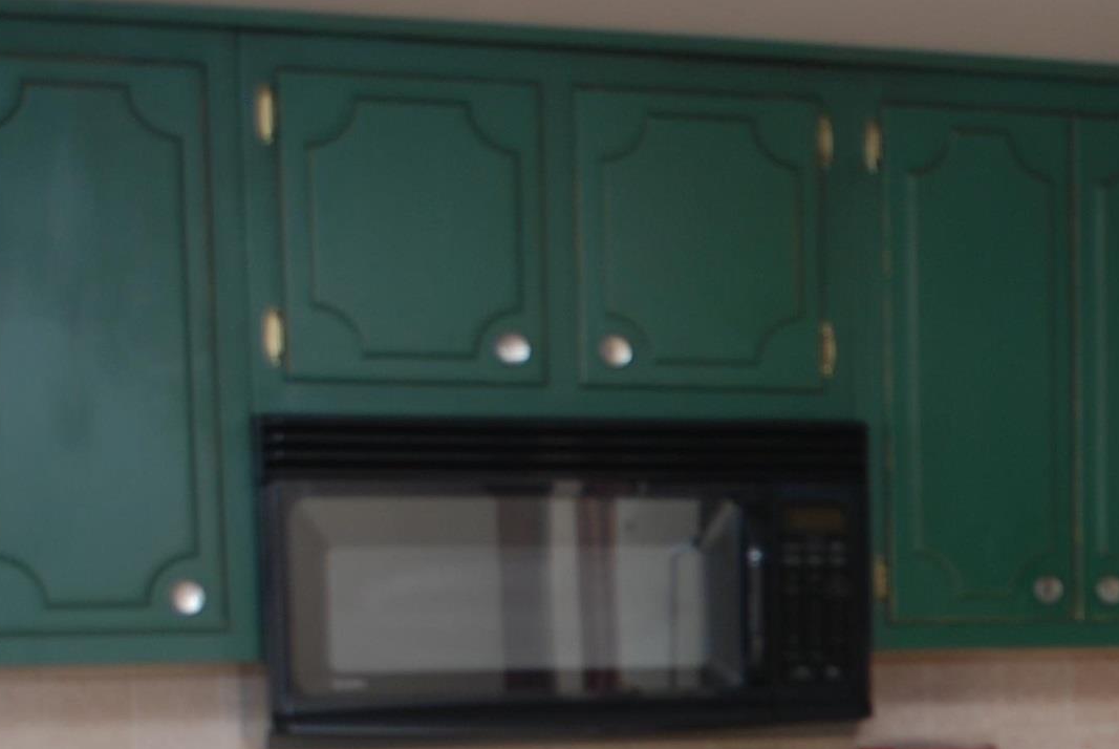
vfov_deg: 13.9
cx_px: 1377
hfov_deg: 20.0
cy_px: 943
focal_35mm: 95
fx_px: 2956
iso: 100
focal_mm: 22
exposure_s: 1/60
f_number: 4
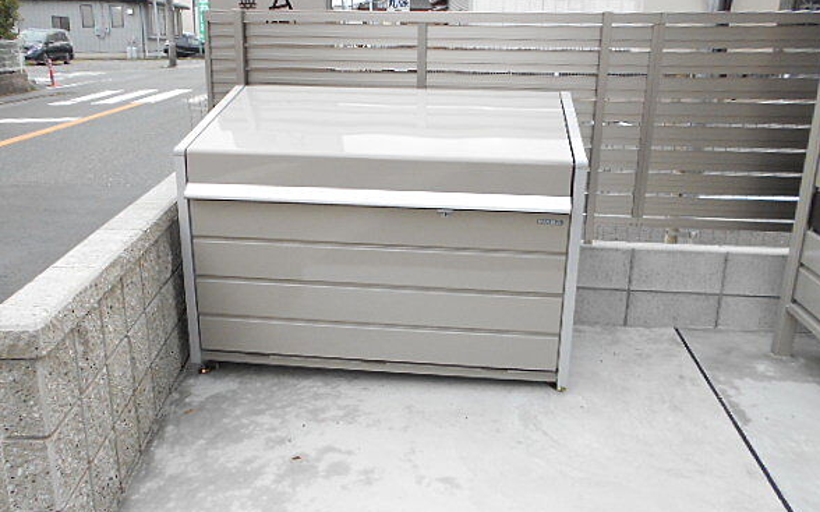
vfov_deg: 41.8
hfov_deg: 62.9
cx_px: 402
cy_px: 262
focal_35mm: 30
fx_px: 670
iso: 110
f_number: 3.2
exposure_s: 1/250
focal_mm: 4.6
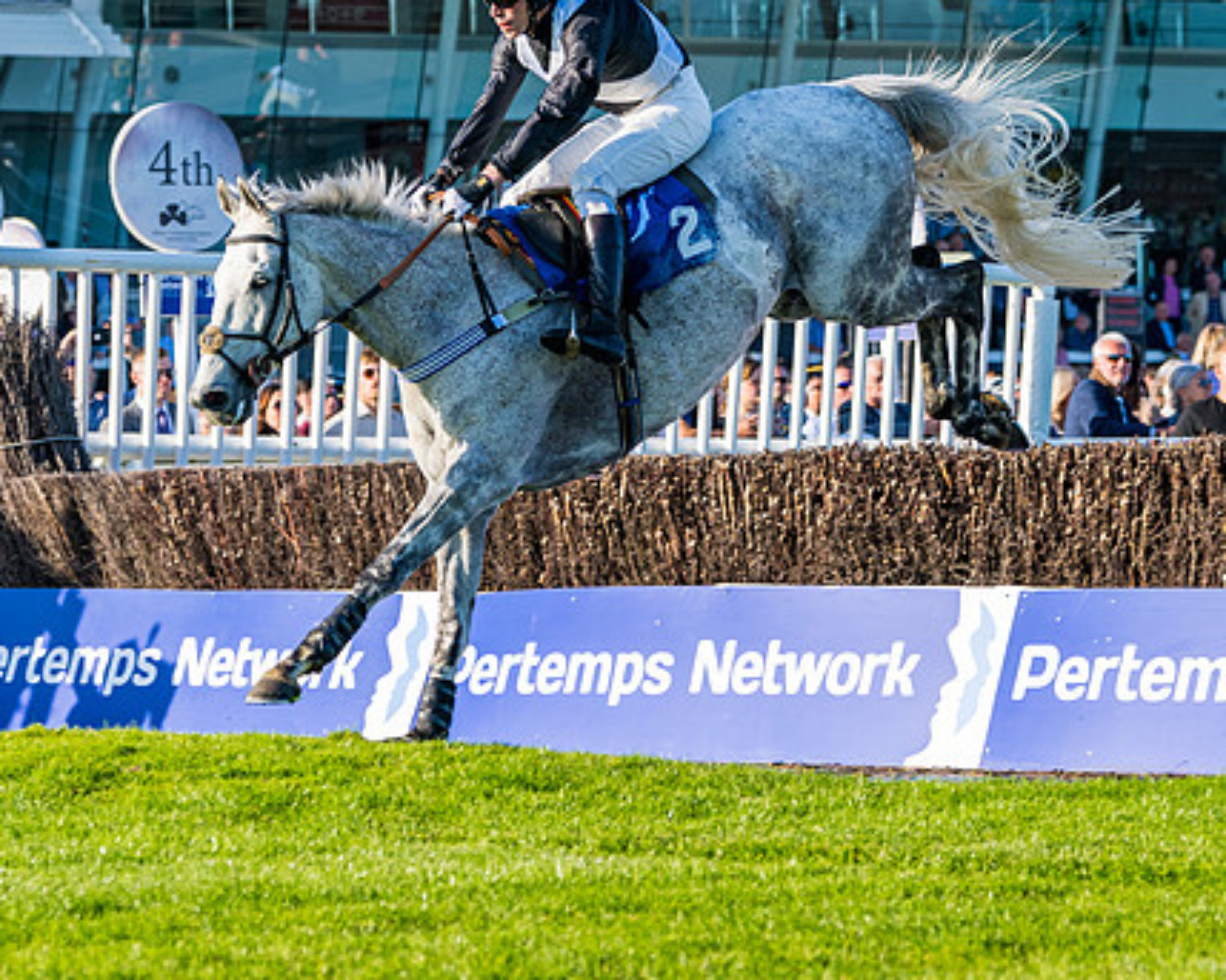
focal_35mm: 216
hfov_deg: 8.9
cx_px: 634
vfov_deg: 7.2
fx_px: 7836
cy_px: 359
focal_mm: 98
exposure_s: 1/1250
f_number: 4
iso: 200
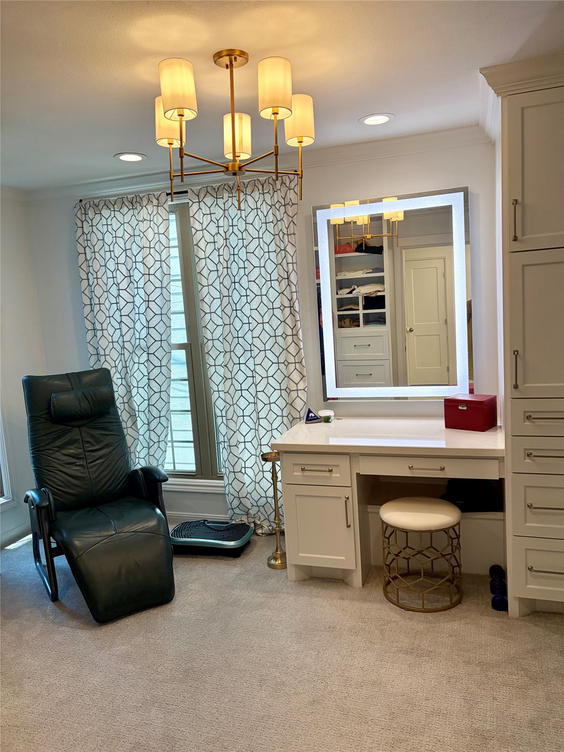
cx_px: 282
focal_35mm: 26
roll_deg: +3.6
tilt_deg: -6.8
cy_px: 376
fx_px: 565
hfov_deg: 53.1
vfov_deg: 67.3
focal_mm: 5.96
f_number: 1.6
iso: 80
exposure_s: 1/213
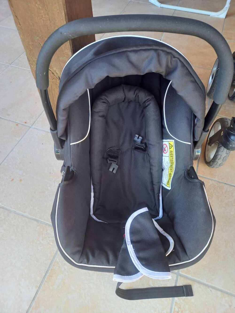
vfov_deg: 69.4
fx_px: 226
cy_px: 156
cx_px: 118
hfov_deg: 54.9
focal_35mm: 25
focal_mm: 4.65
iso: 64
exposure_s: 1/50
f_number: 1.8
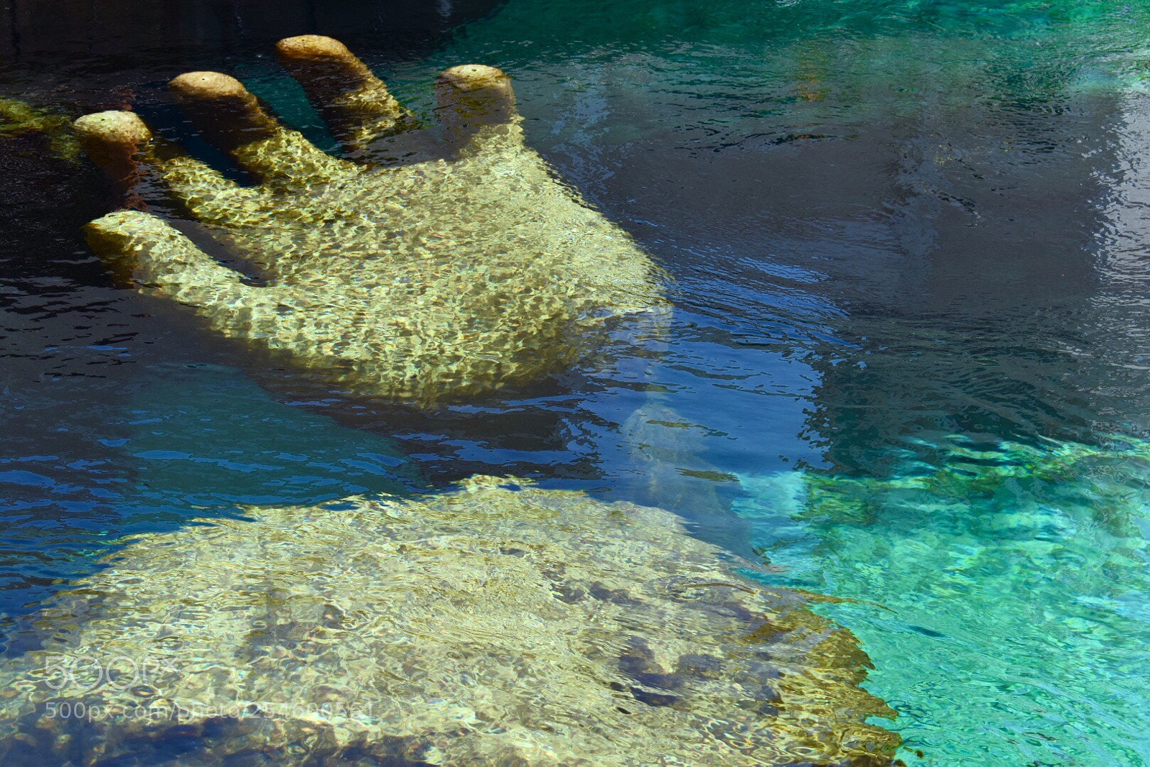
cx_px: 575
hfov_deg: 24.6
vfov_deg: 16.6
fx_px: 2635
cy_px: 384
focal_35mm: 82
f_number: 8
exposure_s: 1/250
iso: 220
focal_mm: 55
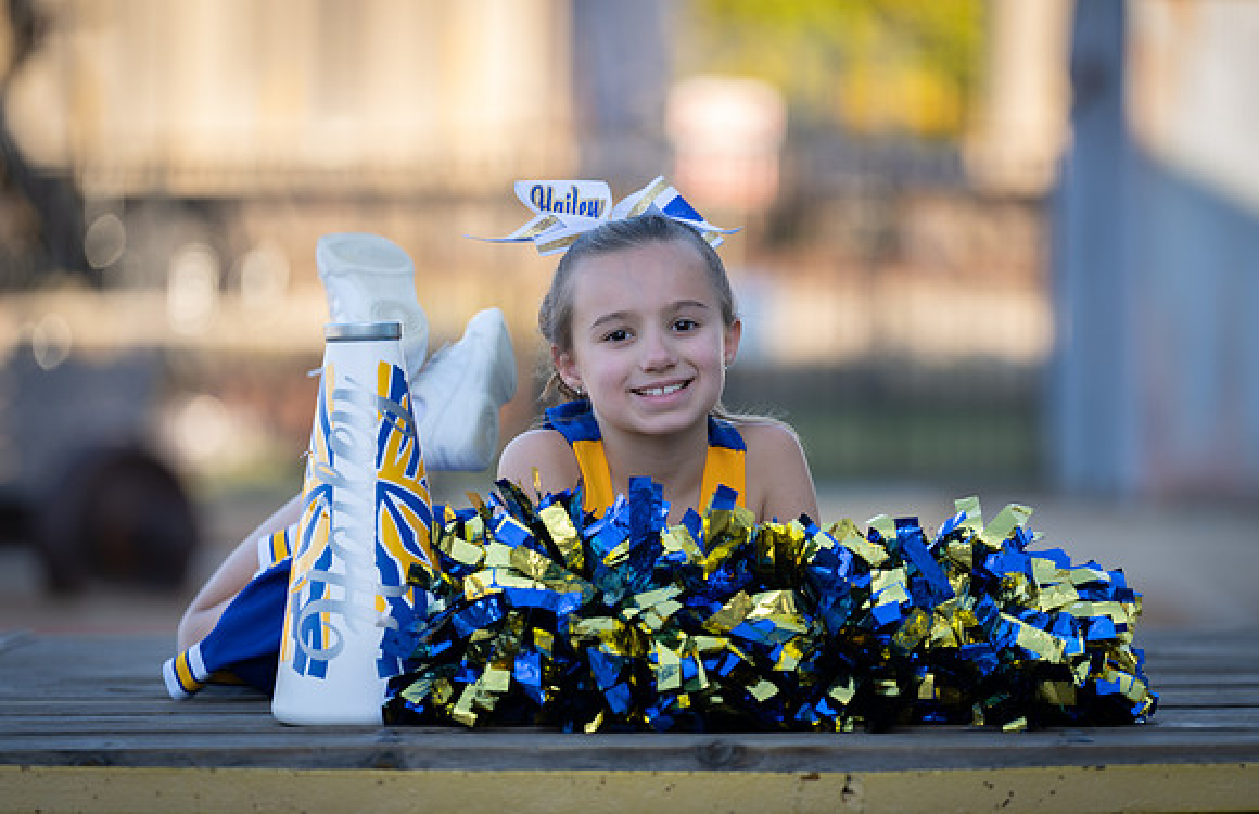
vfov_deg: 6.9
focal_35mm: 194
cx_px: 679
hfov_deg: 10.7
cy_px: 450
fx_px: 6738
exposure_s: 1/320
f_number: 2.8
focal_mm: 163
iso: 100
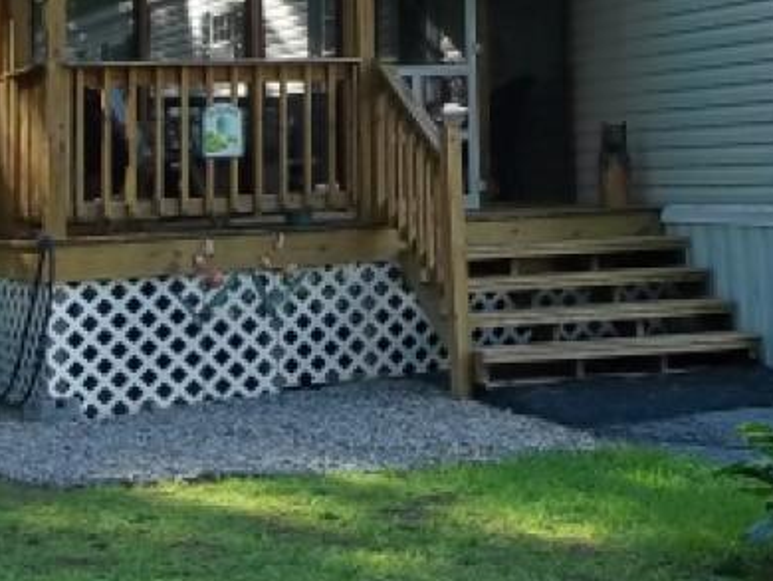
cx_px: 595
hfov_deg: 23.0
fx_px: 1877
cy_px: -5
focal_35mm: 84
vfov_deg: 17.2
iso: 80
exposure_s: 1/60
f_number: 2.9
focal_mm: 5.7
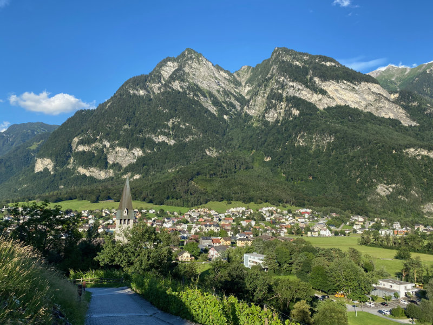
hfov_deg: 67.3
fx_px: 325
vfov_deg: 53.1
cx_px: 216
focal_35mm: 26
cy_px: 162
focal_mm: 4.2
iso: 32
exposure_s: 1/1316
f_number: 1.8
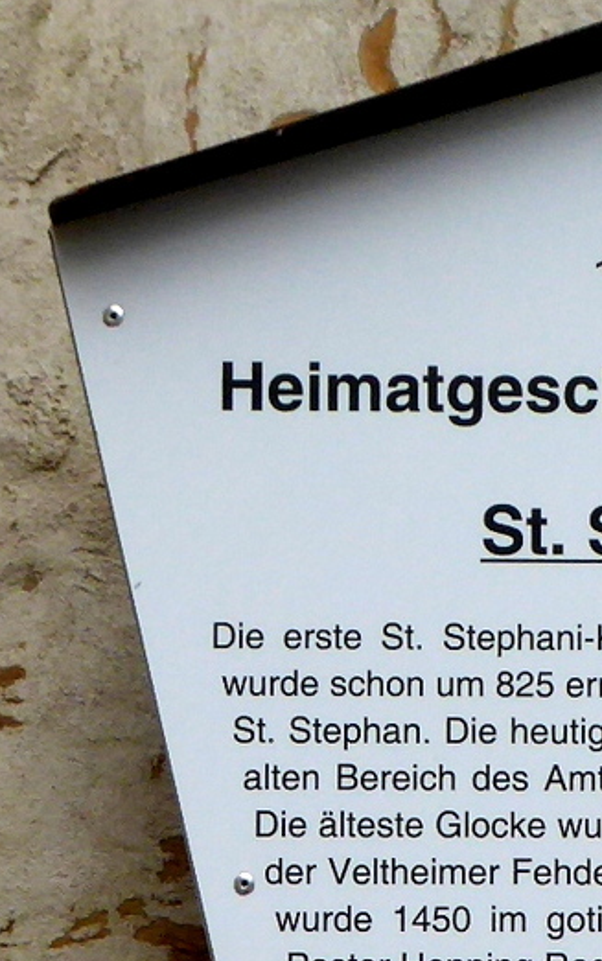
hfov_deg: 11.4
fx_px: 2935
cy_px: 836
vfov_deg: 18.3
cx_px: 814
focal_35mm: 112
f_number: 3.9
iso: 100
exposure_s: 1/500
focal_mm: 7.8
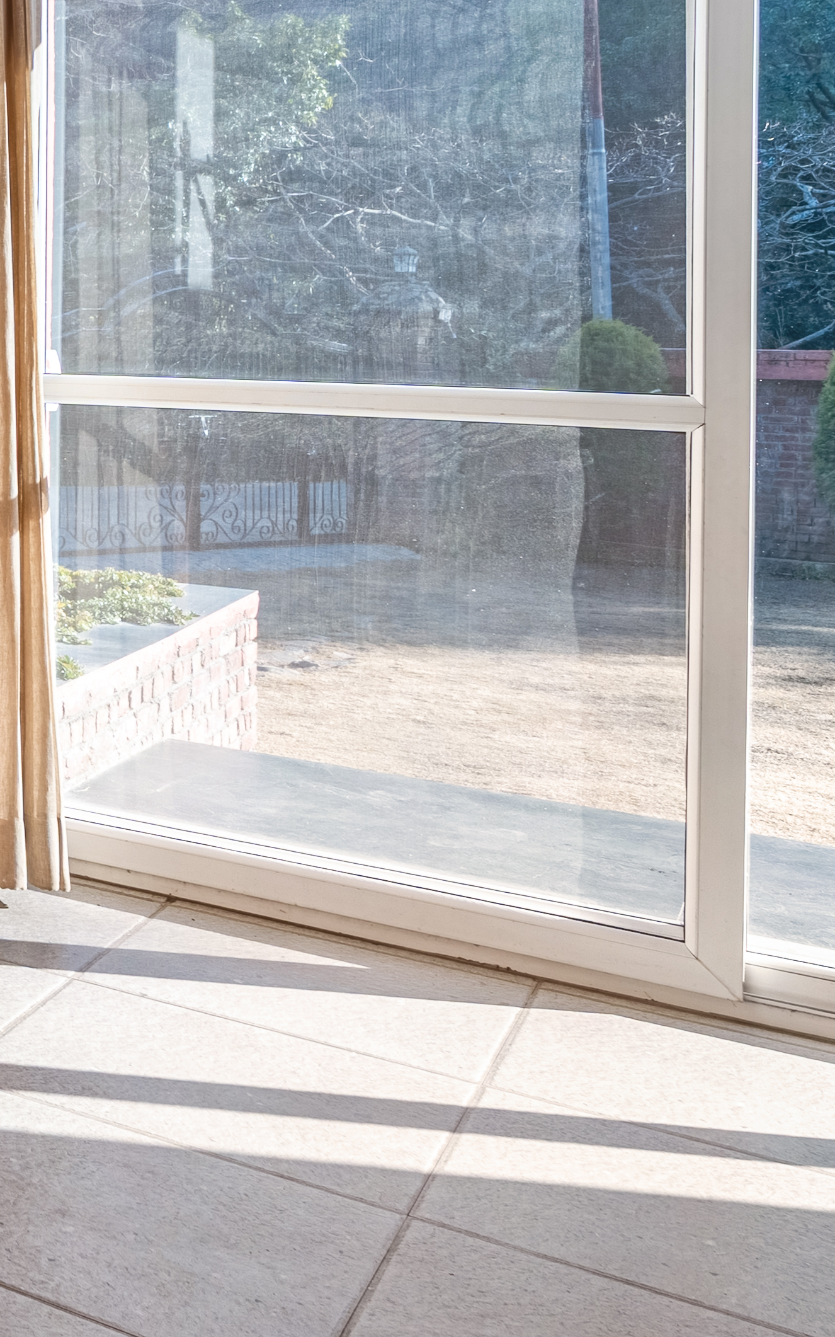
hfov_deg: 17.7
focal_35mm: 47
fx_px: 1712
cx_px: -891
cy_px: 277
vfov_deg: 40.9
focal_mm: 14
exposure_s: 1/1000
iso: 125
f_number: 9
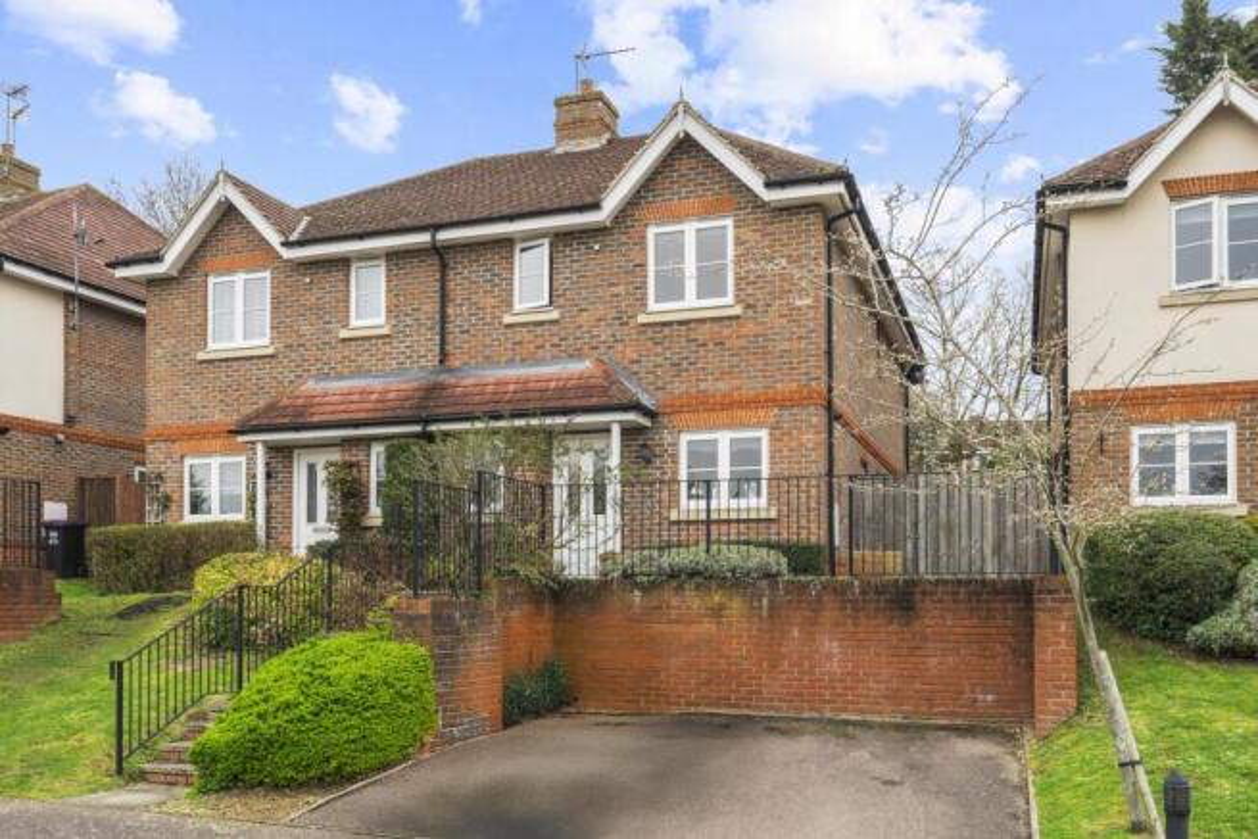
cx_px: 629
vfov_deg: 43.6
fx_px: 1048
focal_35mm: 30
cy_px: 420
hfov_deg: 61.9
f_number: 8
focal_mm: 30
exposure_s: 1/50
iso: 320
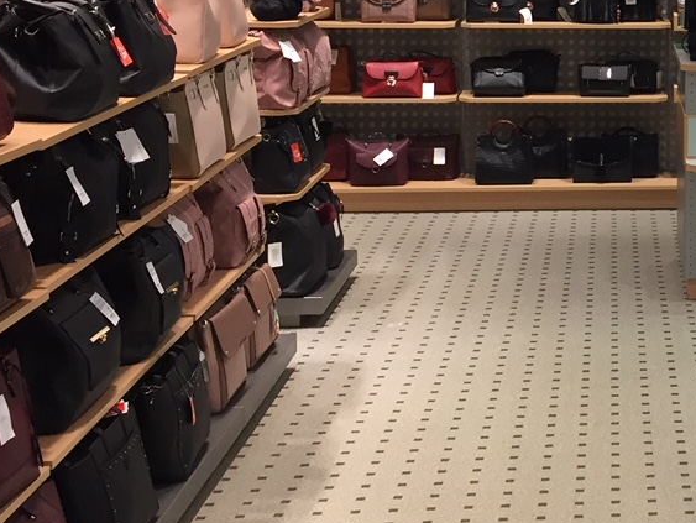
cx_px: 818
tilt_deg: -7.5
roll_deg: -1.6
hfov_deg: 21.7
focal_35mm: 84
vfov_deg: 17.4
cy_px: 99
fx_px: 1690
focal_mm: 4.15
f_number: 2.2
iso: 40
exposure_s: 1/33
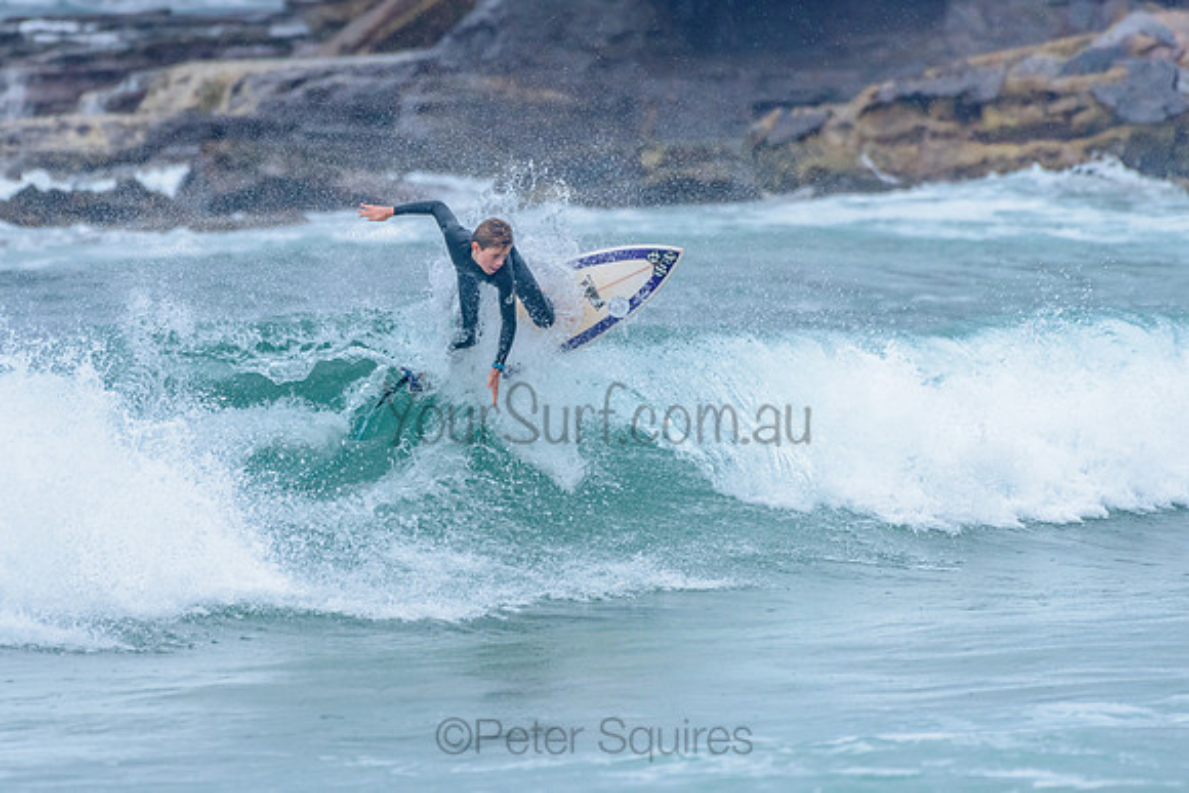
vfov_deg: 2.2
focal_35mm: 628
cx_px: 472
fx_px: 20737
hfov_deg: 3.3
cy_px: 315
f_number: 5.6
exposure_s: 1/2000
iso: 800
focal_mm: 500
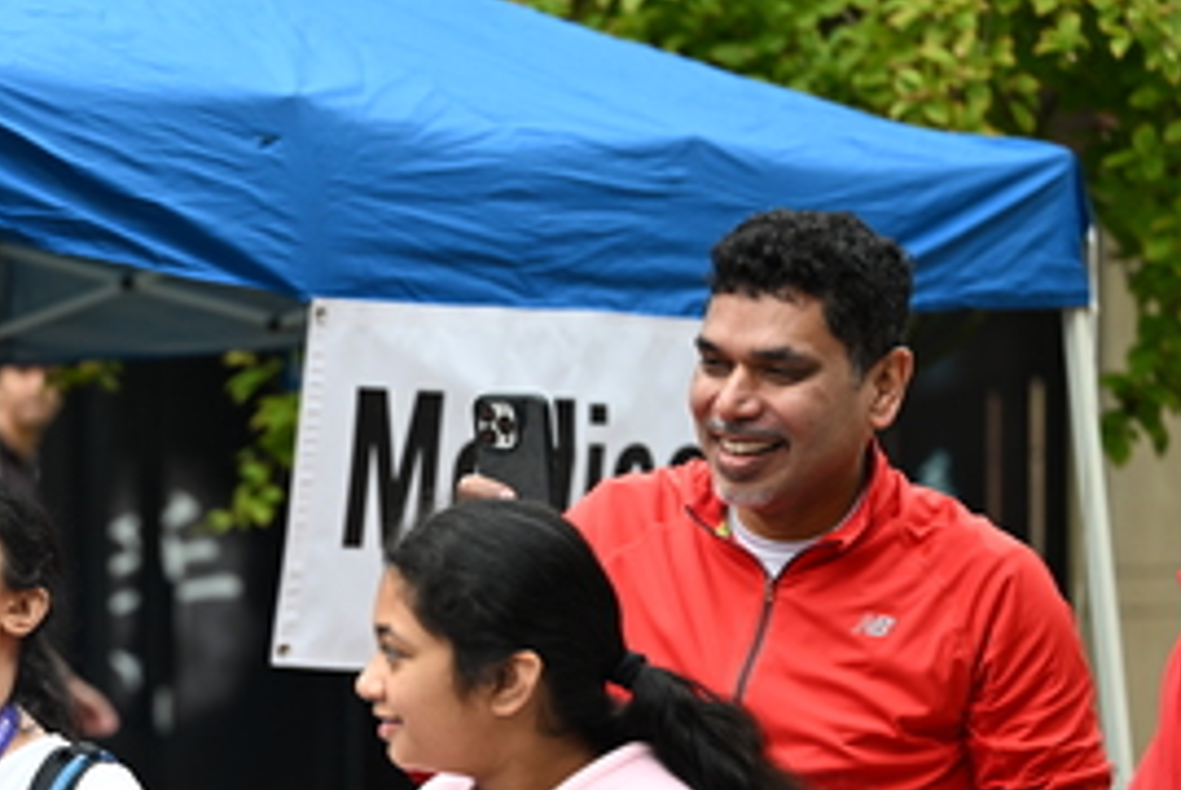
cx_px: 22
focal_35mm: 143
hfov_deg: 14.1
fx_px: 4696
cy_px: 788
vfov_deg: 9.6
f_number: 2.8
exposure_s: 1/2000
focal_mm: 70
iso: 640
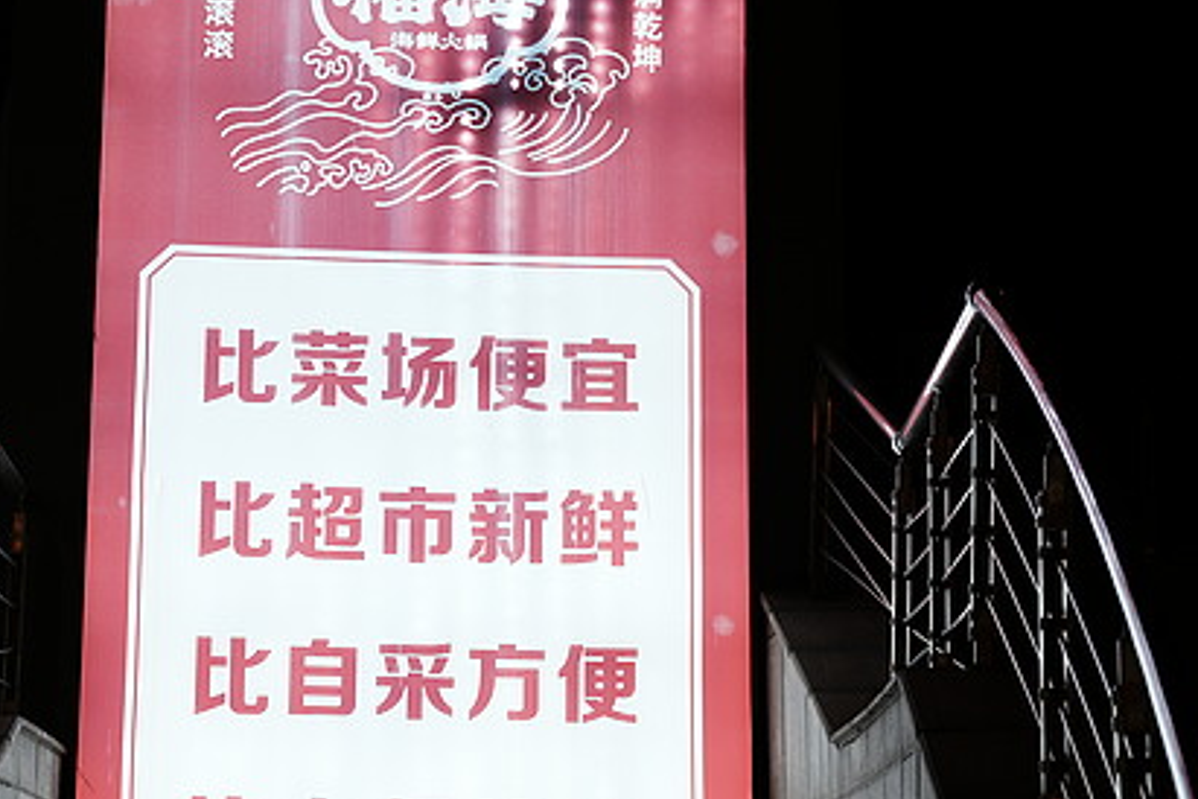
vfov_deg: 18.3
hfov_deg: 27.0
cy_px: 507
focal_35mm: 75
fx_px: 2481
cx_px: 379
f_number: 2.8
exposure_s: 1/125
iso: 125
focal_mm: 39.3
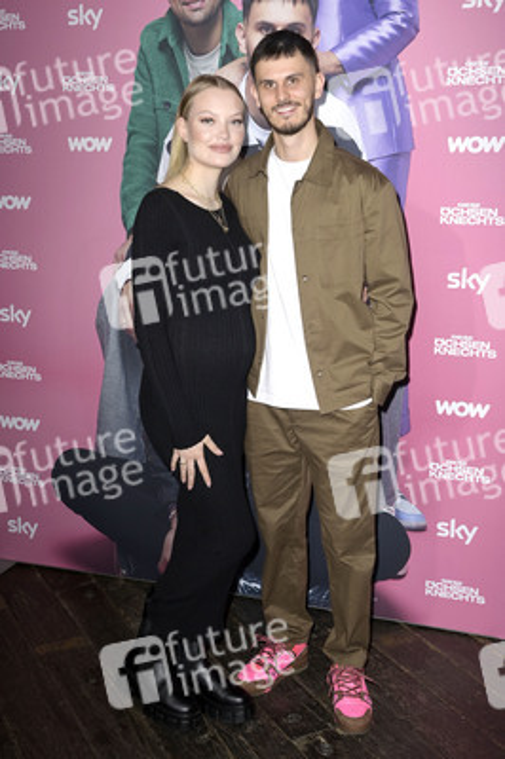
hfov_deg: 30.5
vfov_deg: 44.5
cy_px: 380
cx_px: 252
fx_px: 927
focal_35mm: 44
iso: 400
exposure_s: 1/250
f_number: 5
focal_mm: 44
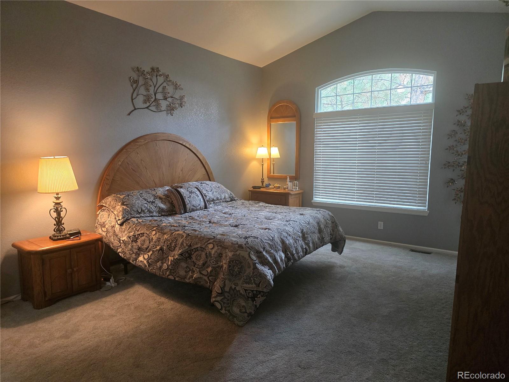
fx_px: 338
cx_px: 254
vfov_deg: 58.9
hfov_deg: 73.9
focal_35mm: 23
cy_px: 191
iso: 800
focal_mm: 6.3
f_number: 1.7
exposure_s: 1/120
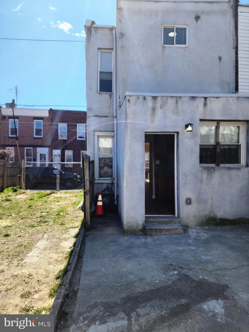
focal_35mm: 23
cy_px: 166
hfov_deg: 58.9
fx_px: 221
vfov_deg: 73.9
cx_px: 124
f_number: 1.8
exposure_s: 1/713
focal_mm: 6.4
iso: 12
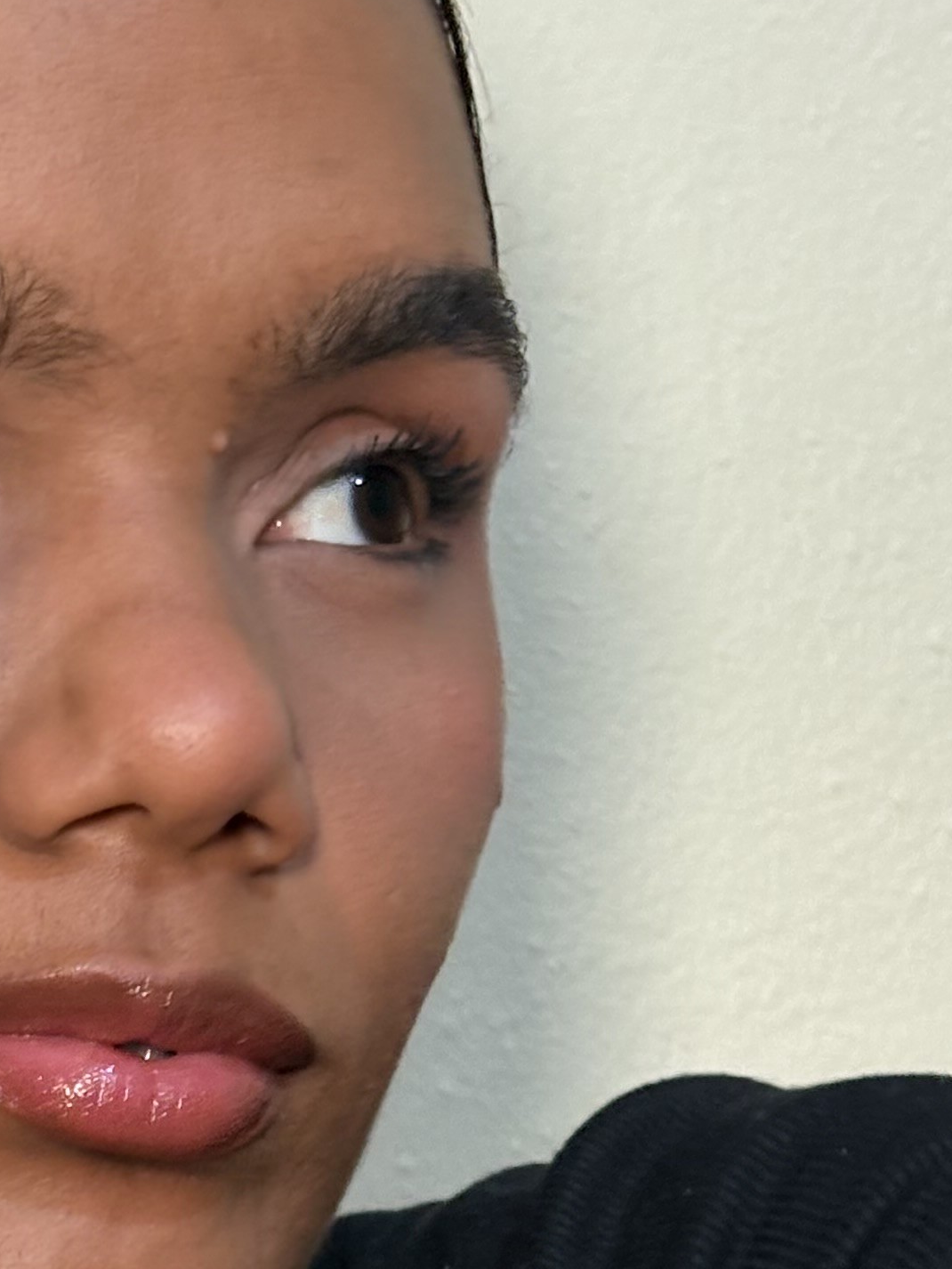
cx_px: -127
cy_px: 1483
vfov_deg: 13.1
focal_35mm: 147
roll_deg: -2.3
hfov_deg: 10.0
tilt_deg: -3.7
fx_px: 5389
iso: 200
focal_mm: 5.96
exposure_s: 1/40
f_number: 1.6
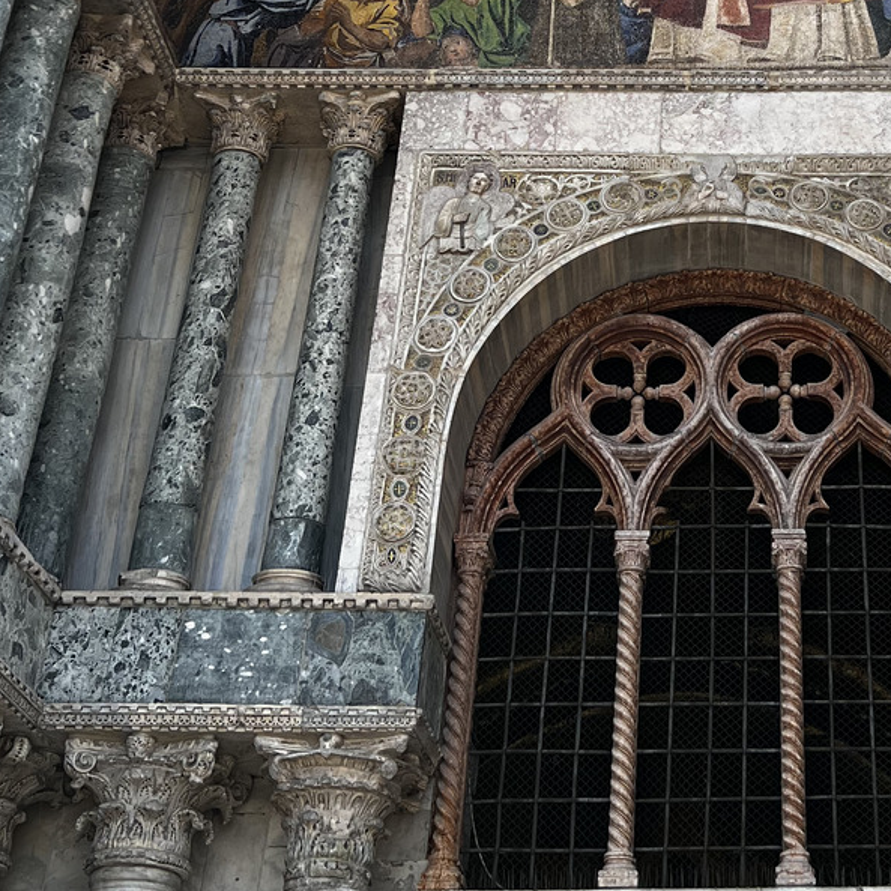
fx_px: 1806
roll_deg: +0.4
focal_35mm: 62
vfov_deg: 27.0
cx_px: 730
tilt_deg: +36.1
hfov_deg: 27.1
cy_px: 138
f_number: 1.5
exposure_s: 1/1183
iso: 50
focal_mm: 5.7
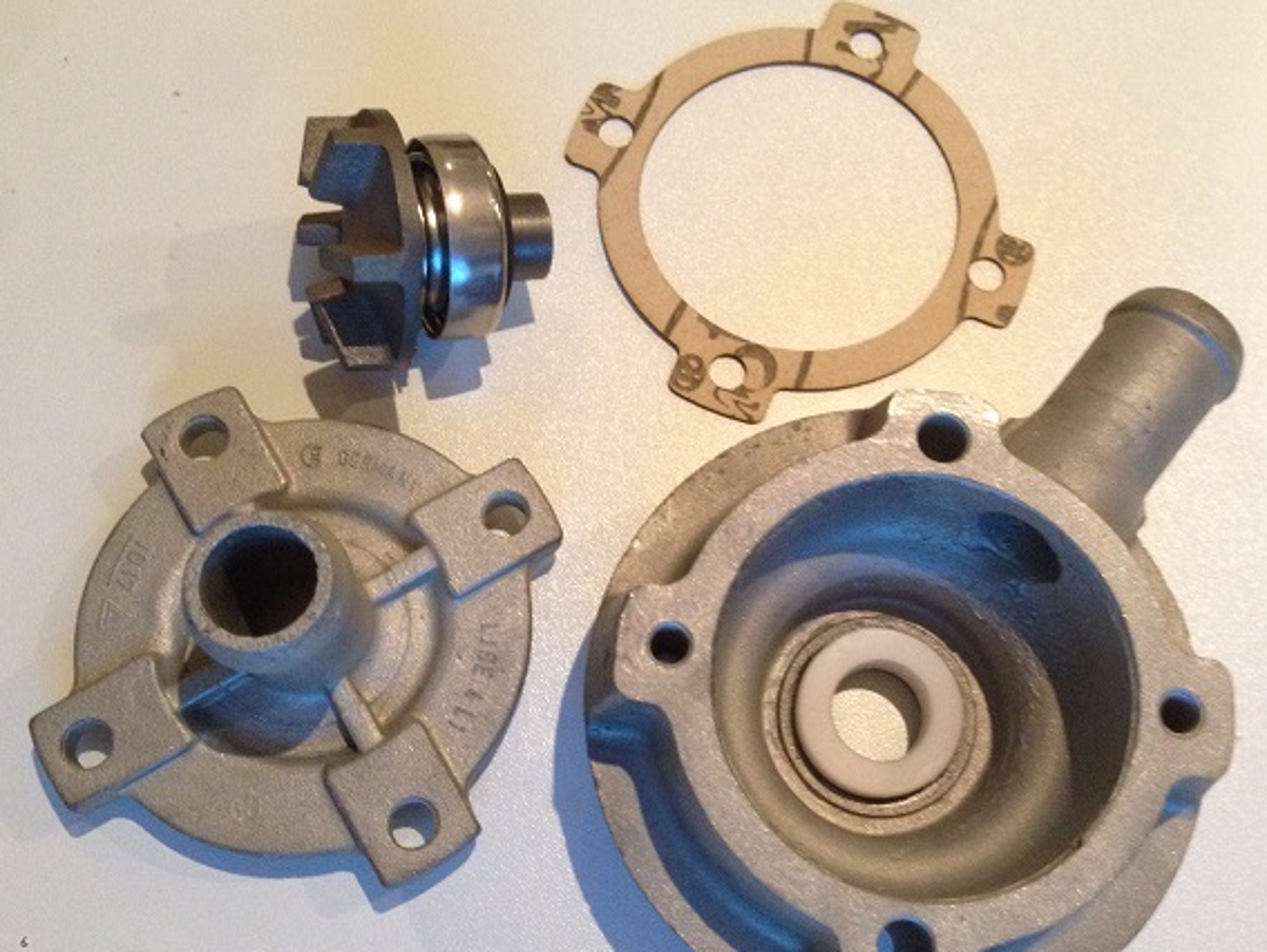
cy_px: 507
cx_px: 694
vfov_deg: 37.7
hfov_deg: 48.9
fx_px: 1392
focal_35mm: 38
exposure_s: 1/15
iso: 400
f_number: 2.4
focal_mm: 4.12
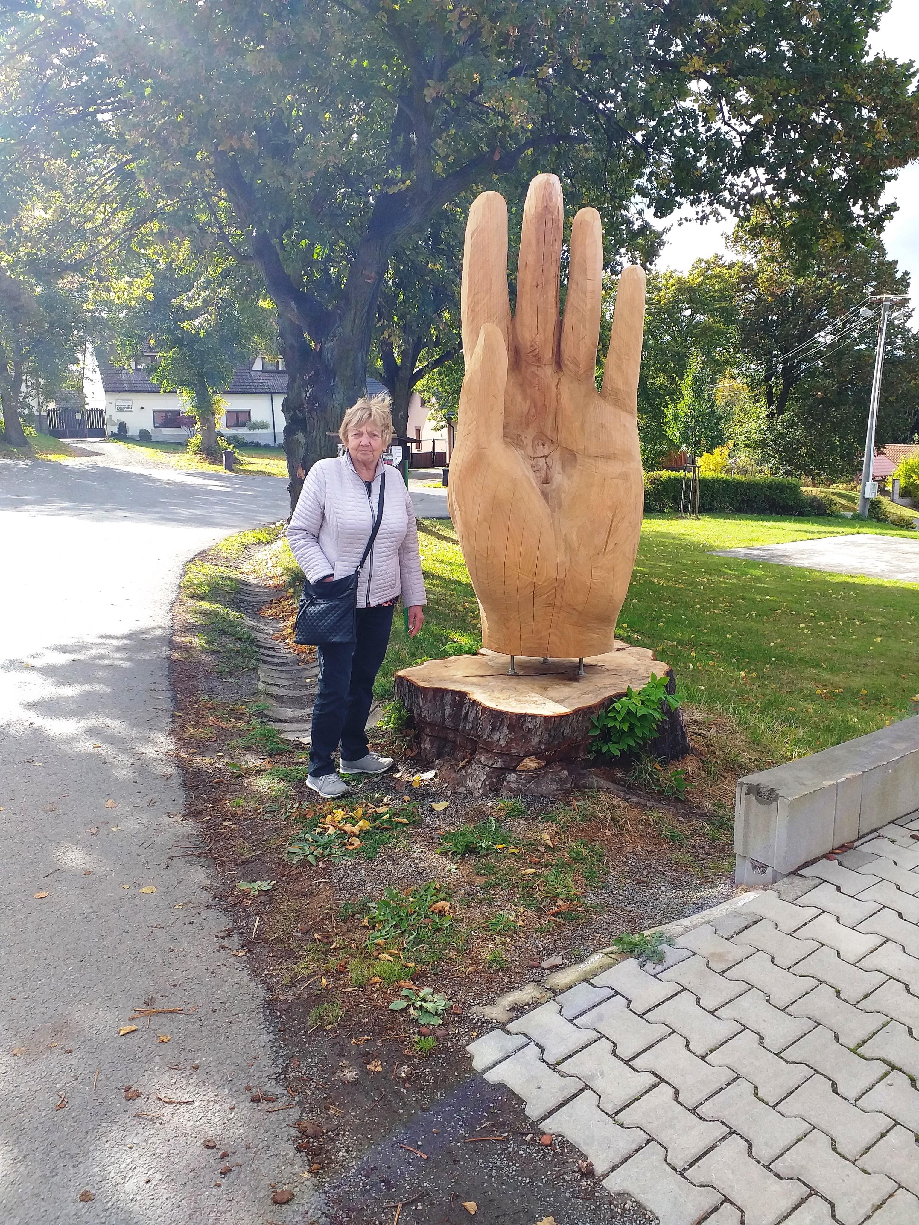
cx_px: 460
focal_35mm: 27
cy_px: 612
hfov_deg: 51.4
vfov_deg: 65.3
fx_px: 956
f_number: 1.9
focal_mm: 3.6
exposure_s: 1/374
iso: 40
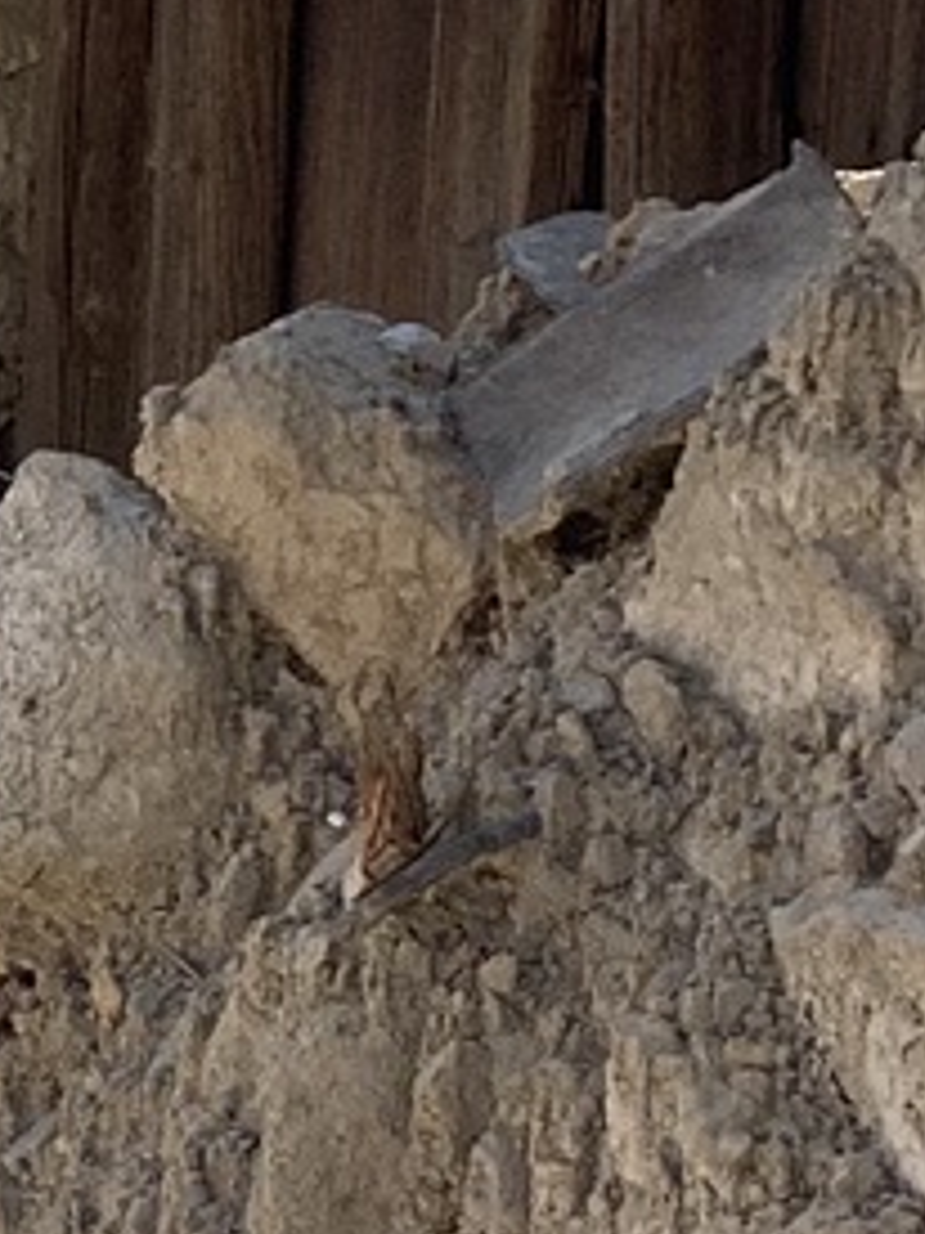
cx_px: -1513
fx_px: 6739
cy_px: 359
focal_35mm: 189
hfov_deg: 7.2
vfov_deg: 10.5
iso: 25
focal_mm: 4.25
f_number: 1.8
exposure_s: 1/1054
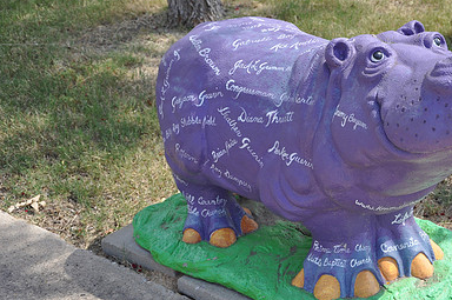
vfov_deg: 17.7
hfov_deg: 26.0
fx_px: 966
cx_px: 334
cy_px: 134
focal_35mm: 77
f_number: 6.3
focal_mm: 34
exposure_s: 1/160
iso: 200
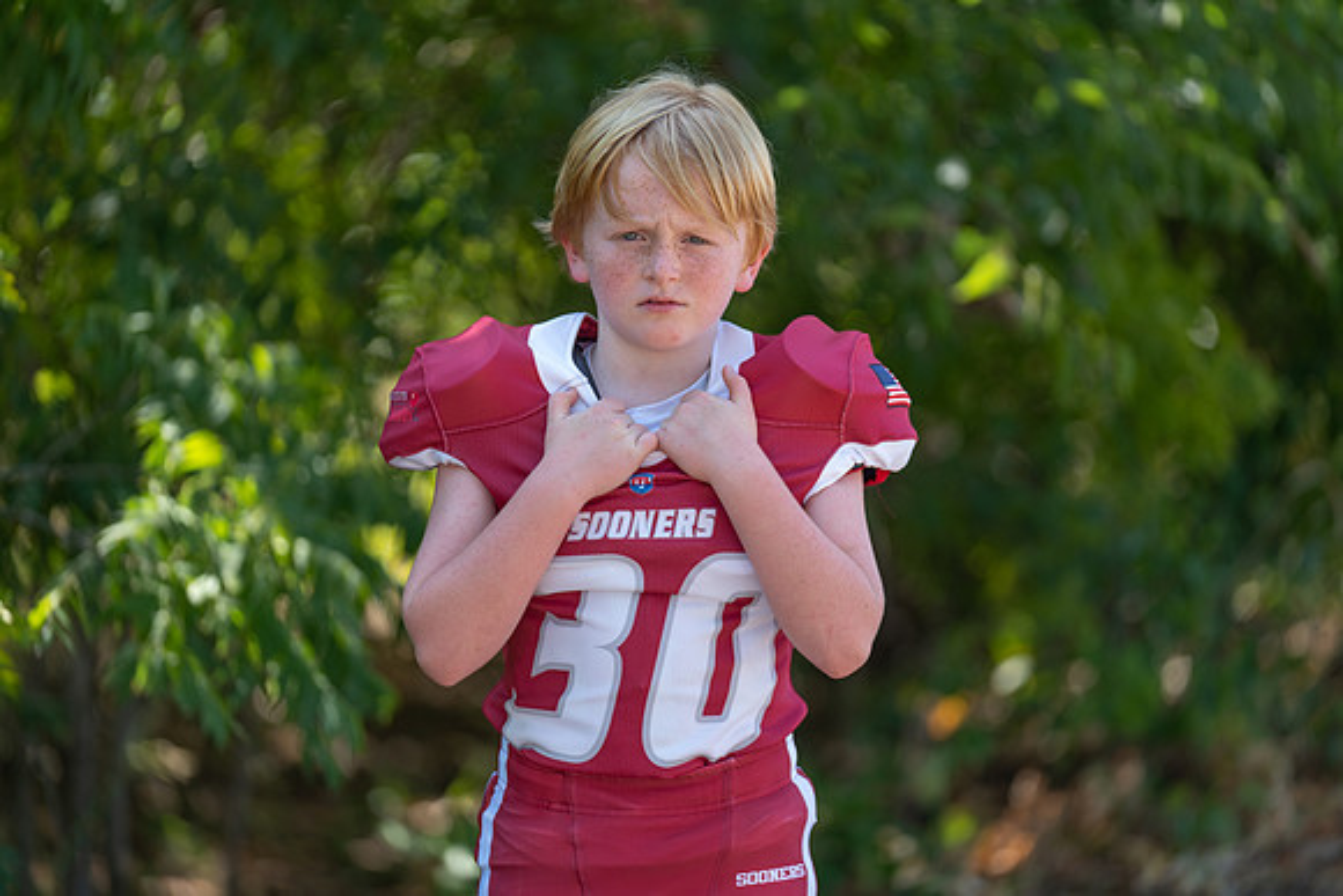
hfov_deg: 13.6
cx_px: 672
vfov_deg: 9.1
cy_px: 448
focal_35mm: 151
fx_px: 5634
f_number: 2.8
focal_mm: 151
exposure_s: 1/320
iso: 80
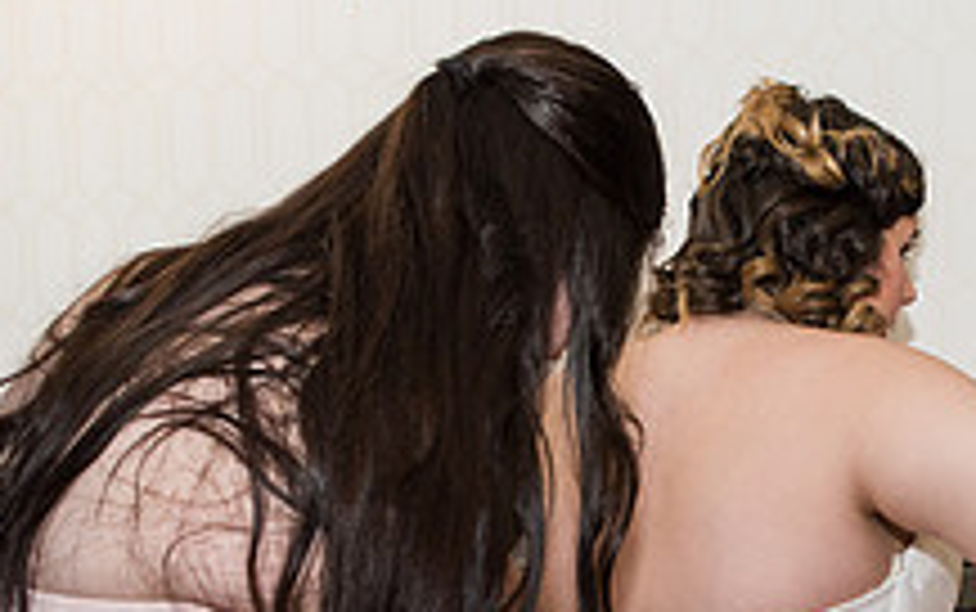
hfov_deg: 23.7
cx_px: 666
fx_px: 2316
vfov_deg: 14.8
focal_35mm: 87
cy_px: 637
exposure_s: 1/160
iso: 320
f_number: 3.2
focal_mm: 32
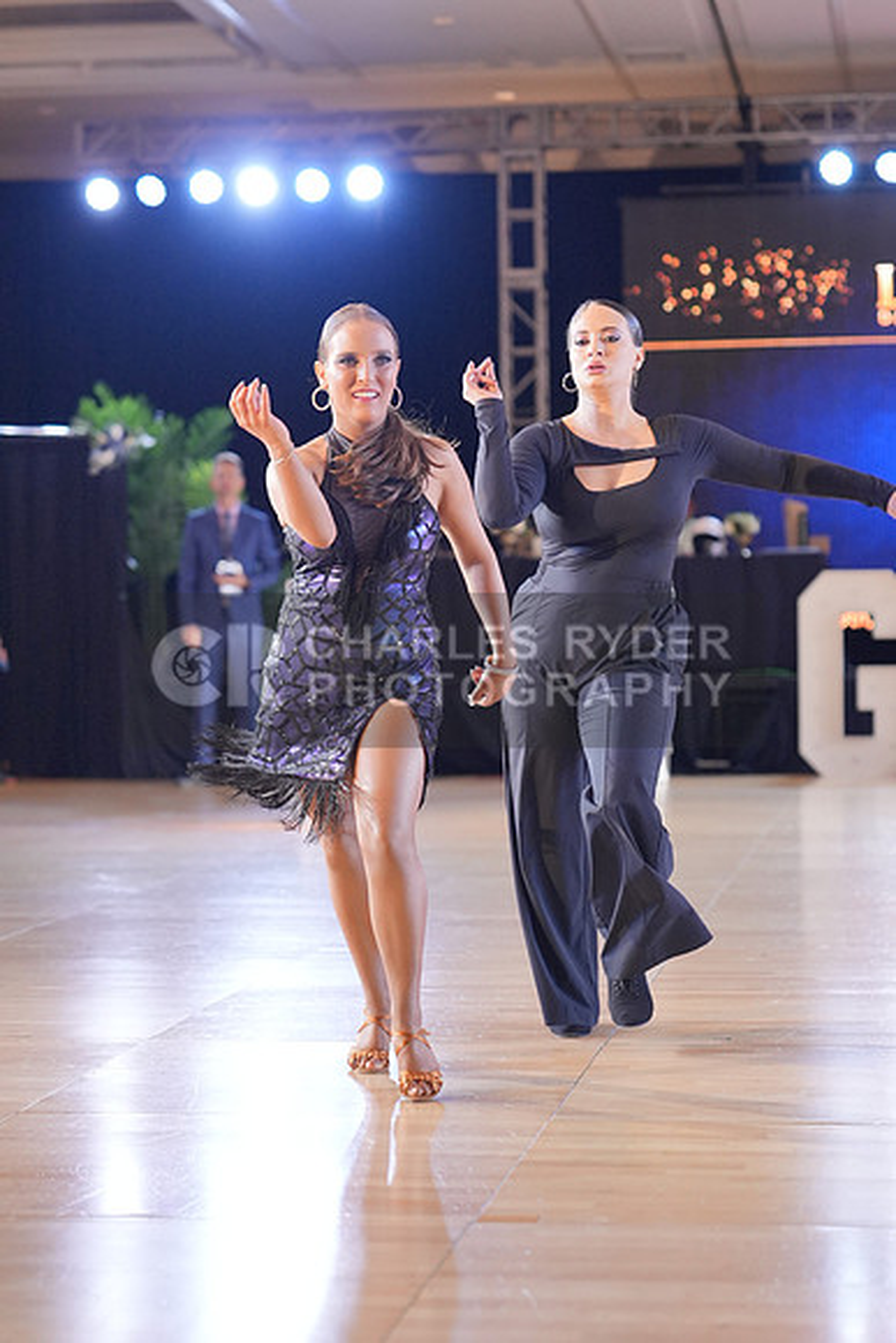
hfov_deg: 16.3
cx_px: 448
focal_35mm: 84
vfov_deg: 24.2
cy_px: 672
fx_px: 3134
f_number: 2
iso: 2000
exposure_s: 1/500
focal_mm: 56
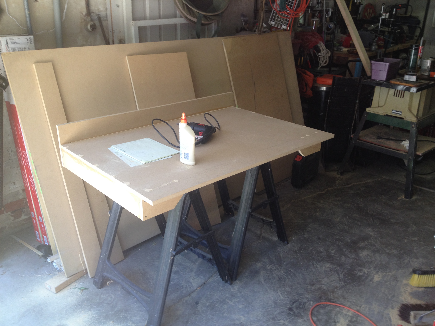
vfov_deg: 40.7
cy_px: 163
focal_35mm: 35
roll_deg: +3.0
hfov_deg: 52.6
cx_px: 218
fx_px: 440
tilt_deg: -20.8
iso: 50
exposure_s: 1/60
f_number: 2.4
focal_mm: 4.28
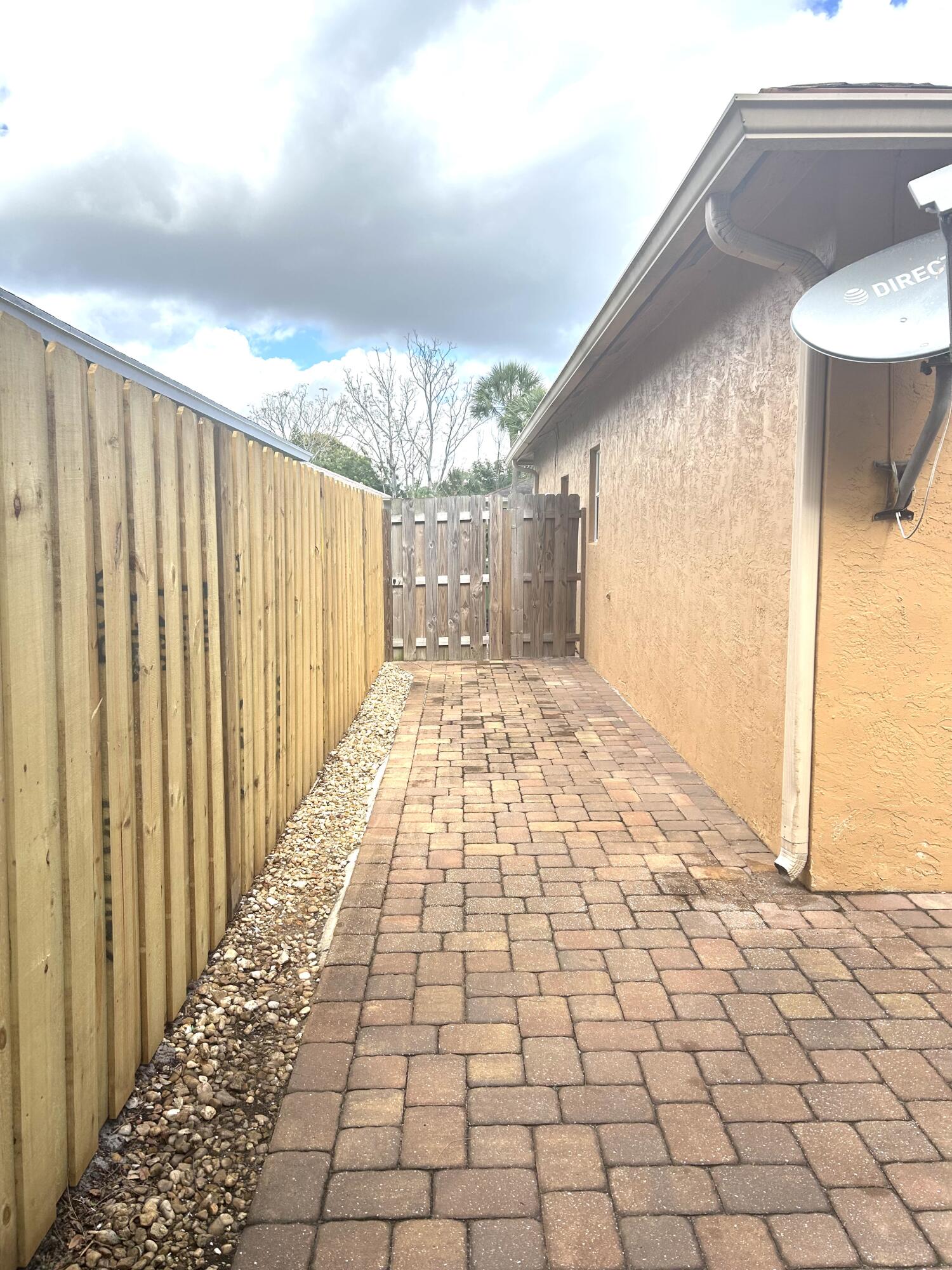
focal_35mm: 26
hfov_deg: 53.1
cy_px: 635
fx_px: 953
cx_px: 476
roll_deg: -0.4
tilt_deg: -5.0
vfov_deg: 67.3
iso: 50
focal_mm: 5.7
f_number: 1.5
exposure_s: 1/2457
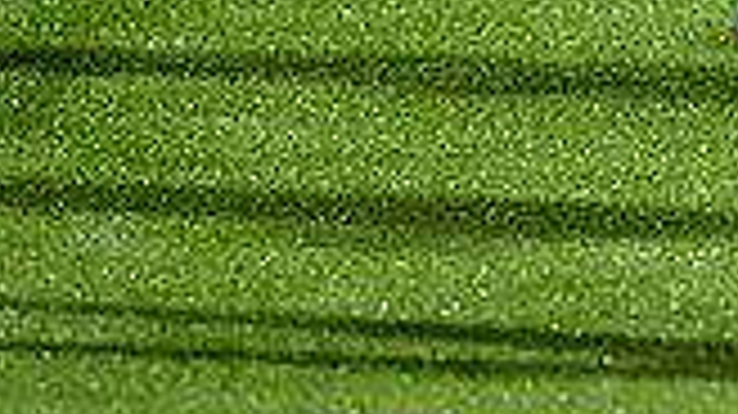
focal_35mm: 1126
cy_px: -377
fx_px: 22020
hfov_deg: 1.9
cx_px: 1266
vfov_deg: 1.1
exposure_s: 1/1250
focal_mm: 200
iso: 6400
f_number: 3.2
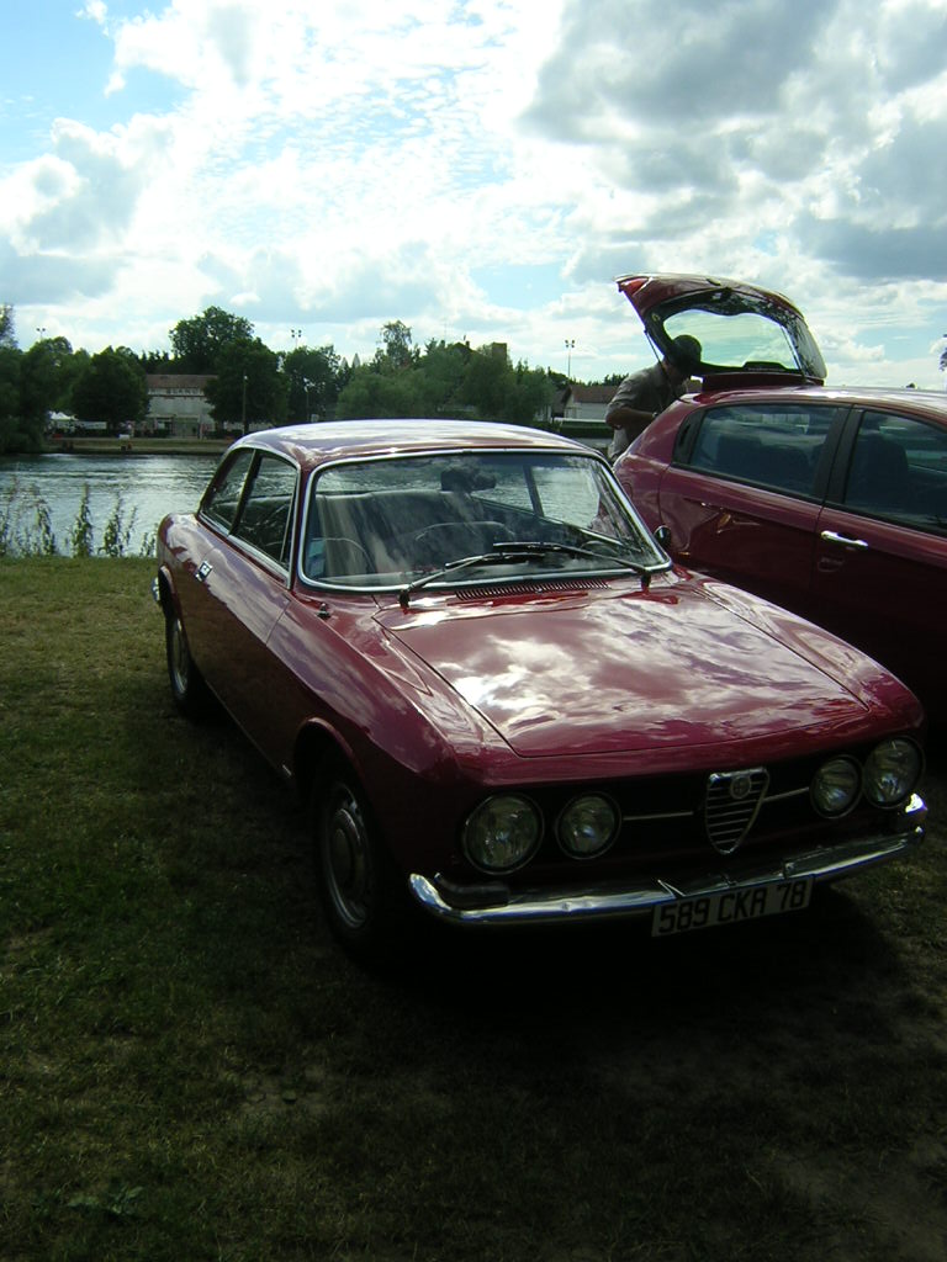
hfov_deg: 39.7
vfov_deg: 51.4
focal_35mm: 36
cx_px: 474
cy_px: 631
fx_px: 1313
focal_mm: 4.7
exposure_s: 1/449
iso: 100
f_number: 5.2
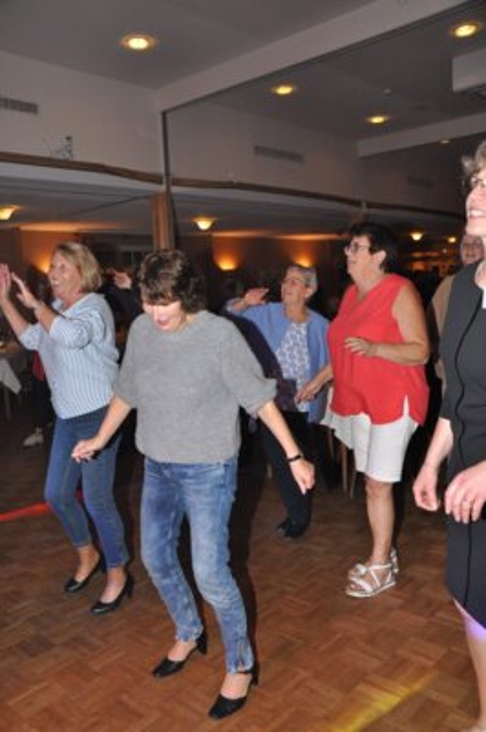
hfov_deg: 41.6
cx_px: 243
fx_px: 639
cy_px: 366
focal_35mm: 32
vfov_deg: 59.5
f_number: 4
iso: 800
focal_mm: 21
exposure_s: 1/60
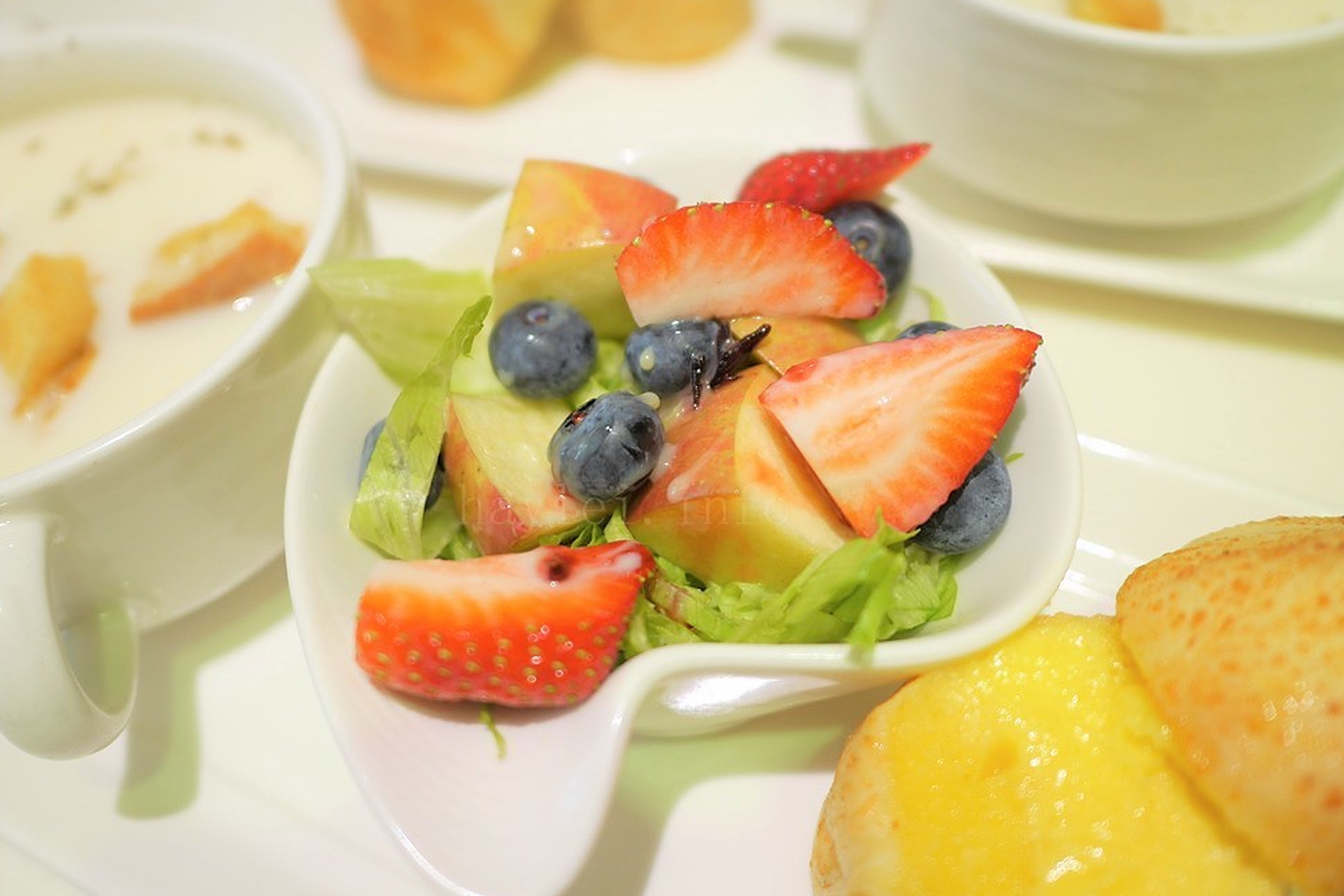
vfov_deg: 41.1
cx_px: 680
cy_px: 412
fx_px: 1195
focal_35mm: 32
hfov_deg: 58.7
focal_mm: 15
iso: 200
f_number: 1.8
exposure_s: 1/100
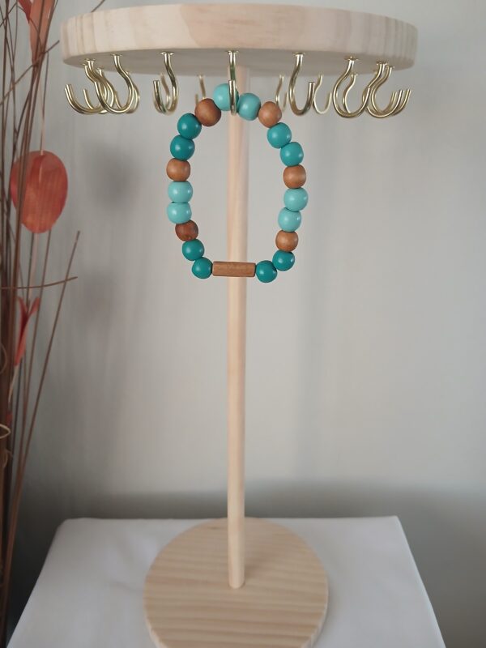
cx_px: 243
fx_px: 505
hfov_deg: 51.4
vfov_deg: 65.3
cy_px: 324
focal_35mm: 27
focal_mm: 3.98
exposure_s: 1/50
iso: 320
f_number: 1.8
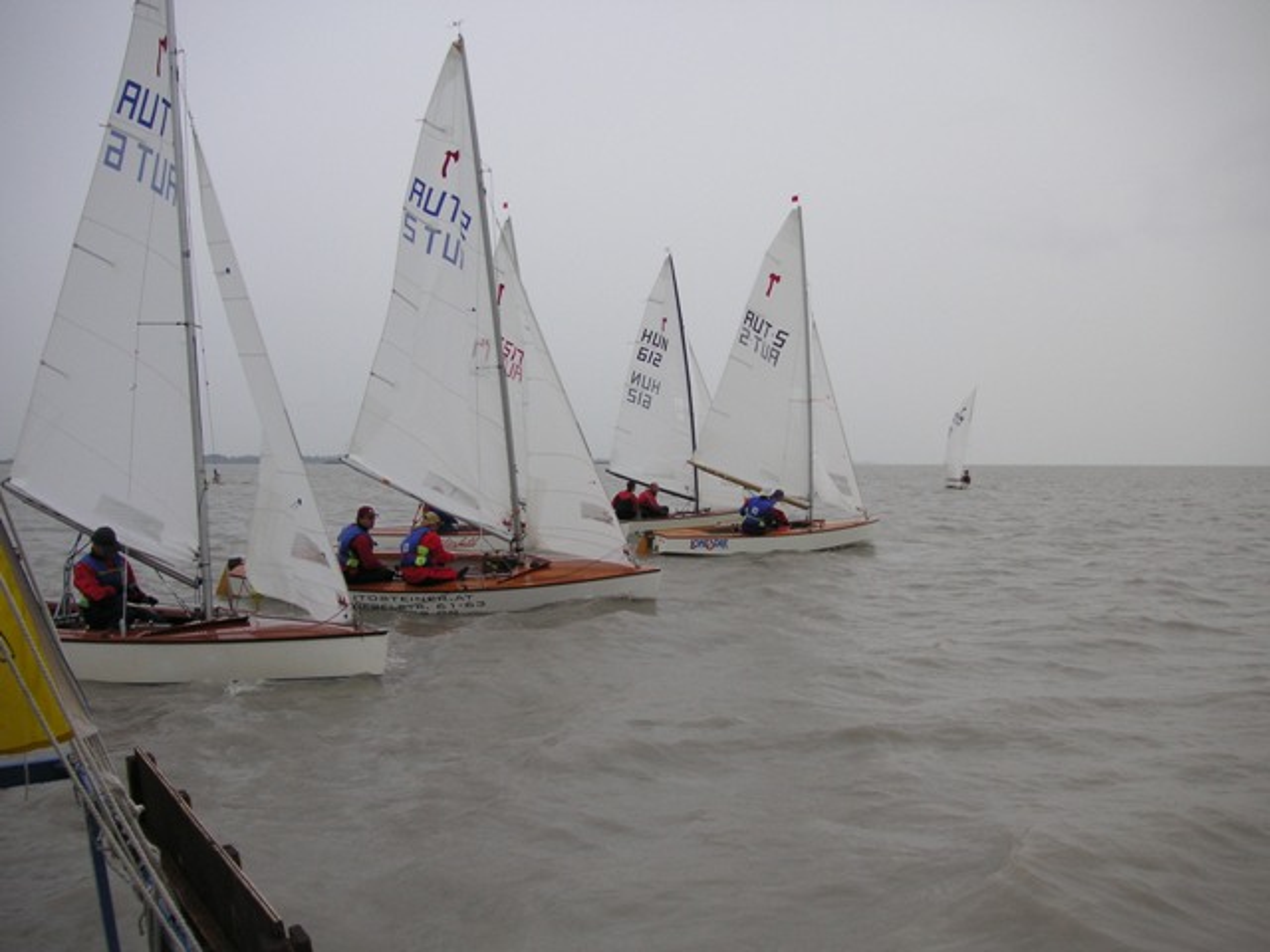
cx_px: 635
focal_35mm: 37
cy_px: 476
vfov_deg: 38.7
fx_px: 1357
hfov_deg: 50.1
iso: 50
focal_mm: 6.1
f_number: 2.8
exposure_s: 1/350
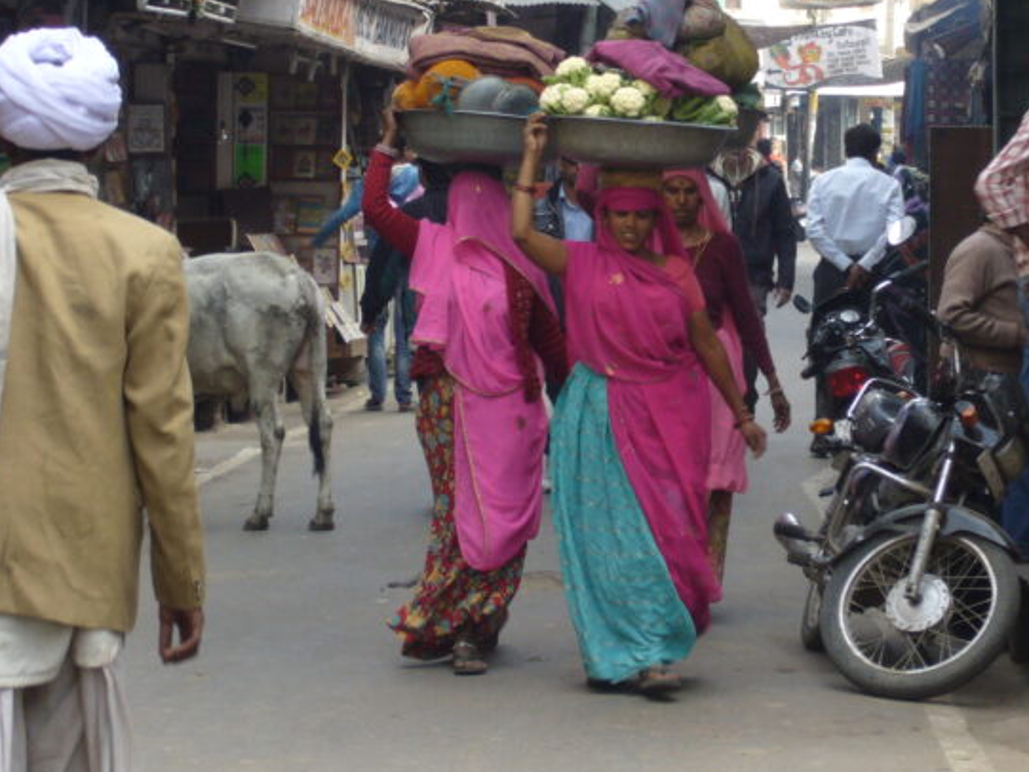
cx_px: 650
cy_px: 236
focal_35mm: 149
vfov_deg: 10.0
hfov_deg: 13.2
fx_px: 4430
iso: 100
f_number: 5
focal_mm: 17.4
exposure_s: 1/50
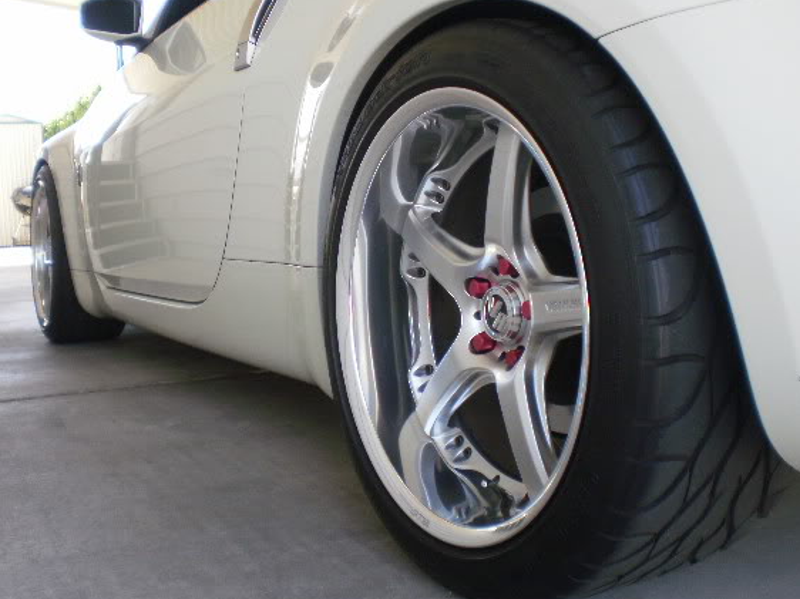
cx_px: 386
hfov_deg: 45.8
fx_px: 947
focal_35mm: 41
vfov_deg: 35.1
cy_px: 290
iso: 100
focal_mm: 6.3
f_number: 3.1
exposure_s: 1/80
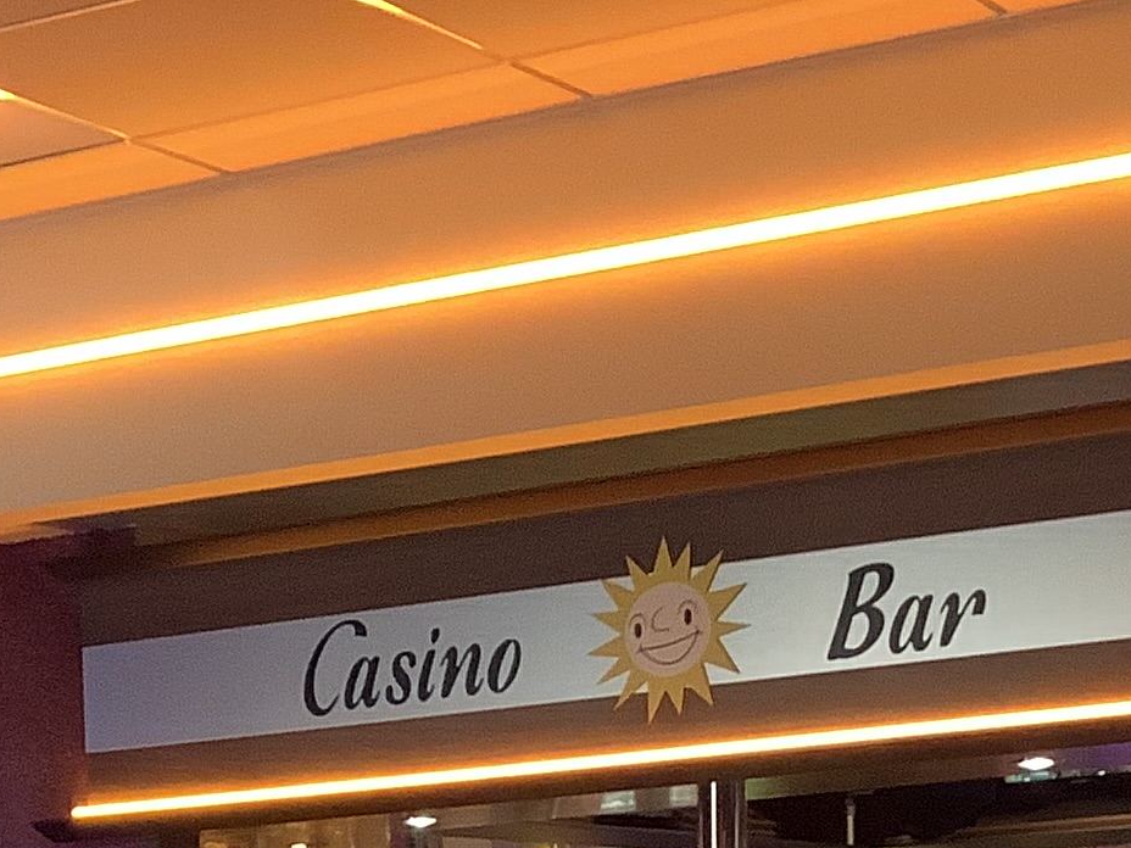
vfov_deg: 12.5
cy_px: 1472
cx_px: -13
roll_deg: +2.6
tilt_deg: -6.9
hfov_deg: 17.6
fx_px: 3561
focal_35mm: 109
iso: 500
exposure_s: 1/25
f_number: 2.4
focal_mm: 3.3
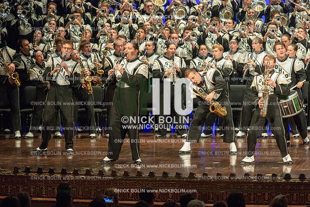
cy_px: 104
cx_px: 155
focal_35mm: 220
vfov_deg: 6.2
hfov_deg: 9.4
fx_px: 1893
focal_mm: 220
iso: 8000
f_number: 5.6
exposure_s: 1/320
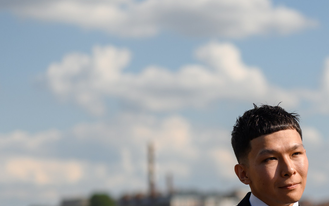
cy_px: 232
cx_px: 319
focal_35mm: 140
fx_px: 1255
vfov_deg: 9.3
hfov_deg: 14.7
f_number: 1.8
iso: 80
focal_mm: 50
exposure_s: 1/3200
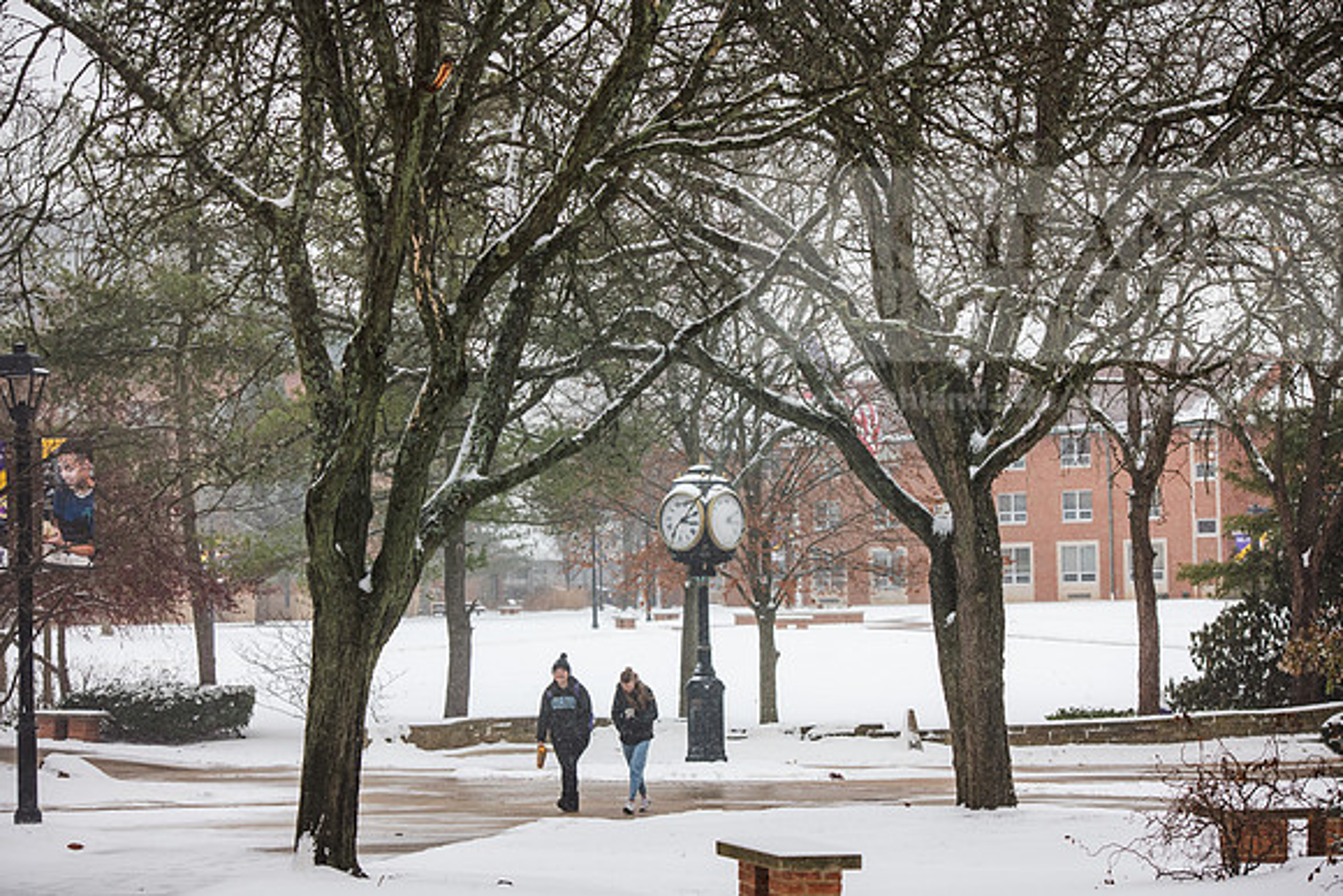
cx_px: 672
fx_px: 3657
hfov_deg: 20.8
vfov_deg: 14.0
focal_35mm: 98
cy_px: 448
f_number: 5
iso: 500
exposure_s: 1/250
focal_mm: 98
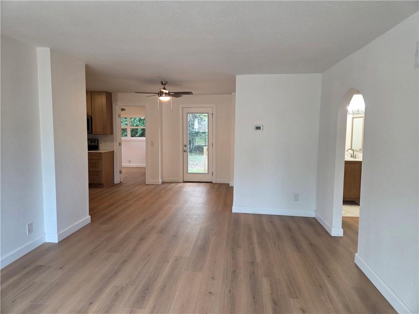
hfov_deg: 73.9
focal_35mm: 23
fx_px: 278
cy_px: 157
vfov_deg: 58.9
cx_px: 210
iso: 200
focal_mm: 5.4
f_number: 1.8
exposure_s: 1/120
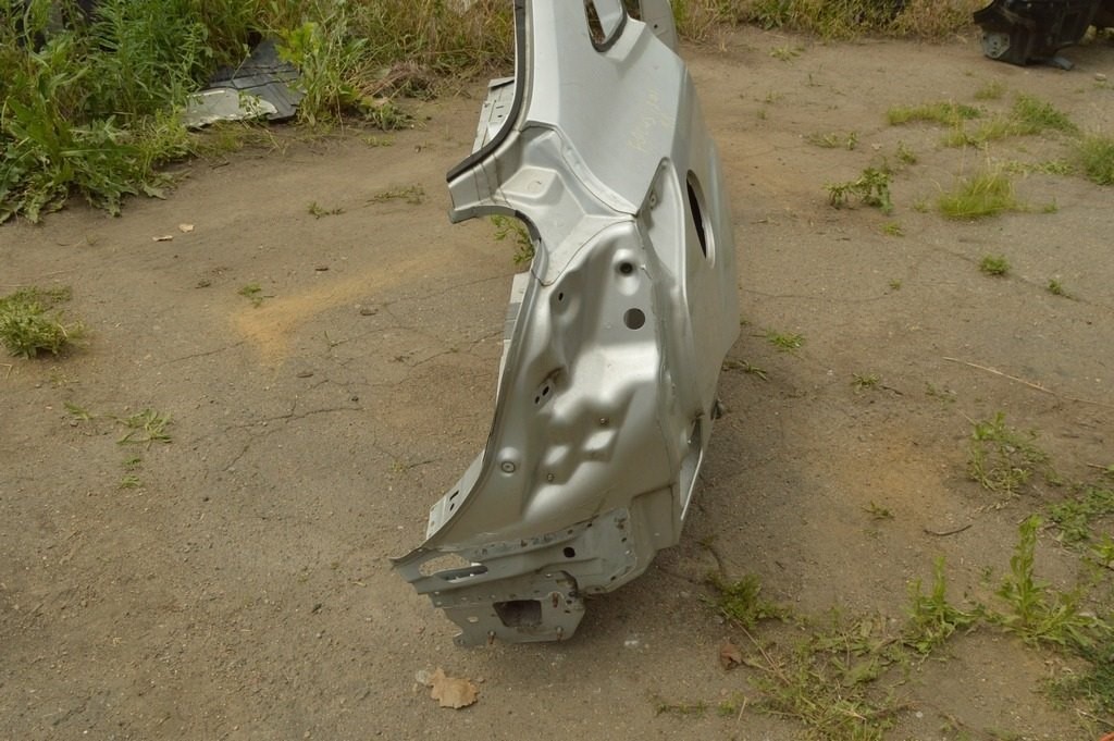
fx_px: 974
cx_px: 557
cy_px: 370
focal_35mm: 32
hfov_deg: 59.5
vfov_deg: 41.6
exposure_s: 1/400
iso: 400
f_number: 13
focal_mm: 21
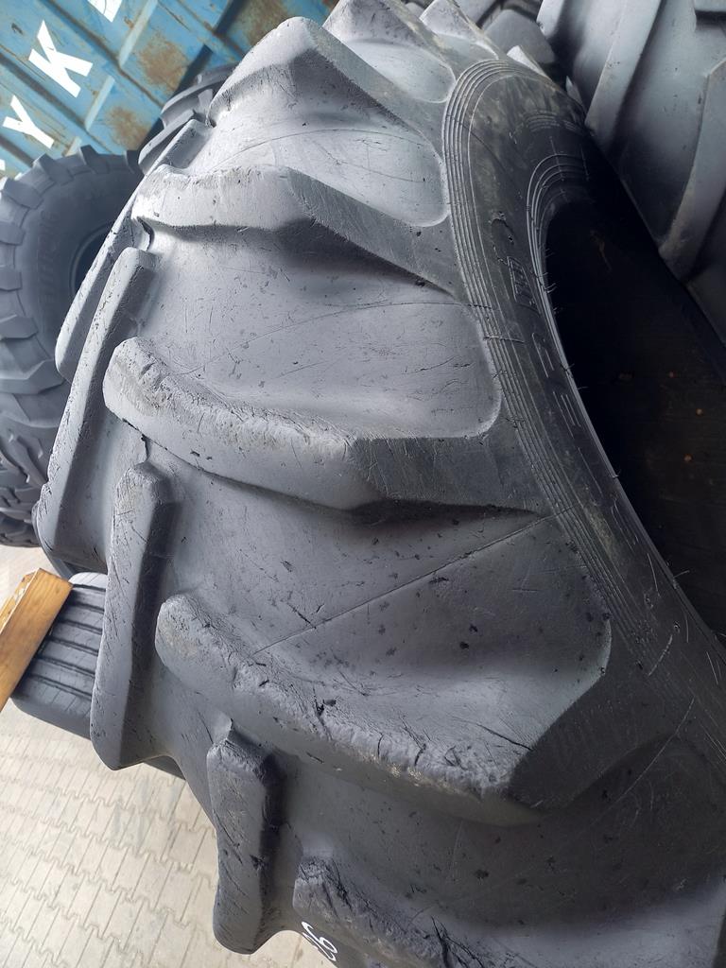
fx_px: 699
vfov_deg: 69.4
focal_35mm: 25
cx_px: 363
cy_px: 484
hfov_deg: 54.9
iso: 50
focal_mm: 4.65
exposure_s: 1/100
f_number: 1.8
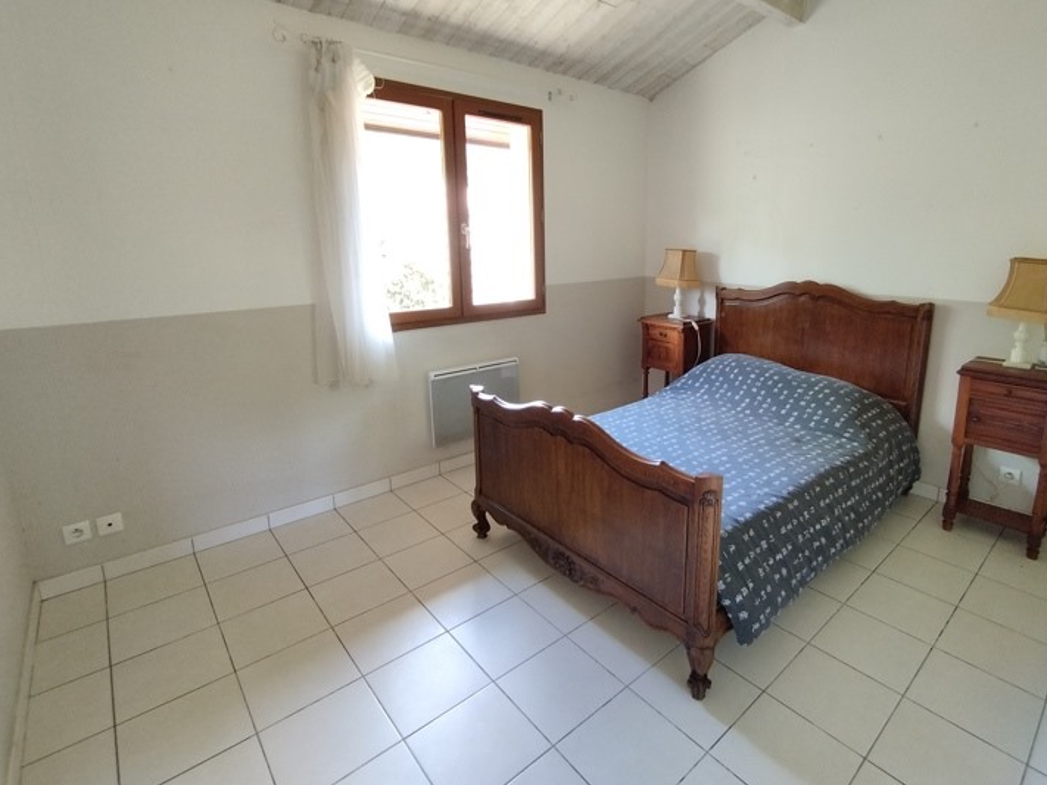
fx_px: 544
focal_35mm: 18
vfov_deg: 71.3
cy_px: 348
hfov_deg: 87.4
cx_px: 582
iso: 130
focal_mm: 1.65
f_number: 2.2
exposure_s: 1/20
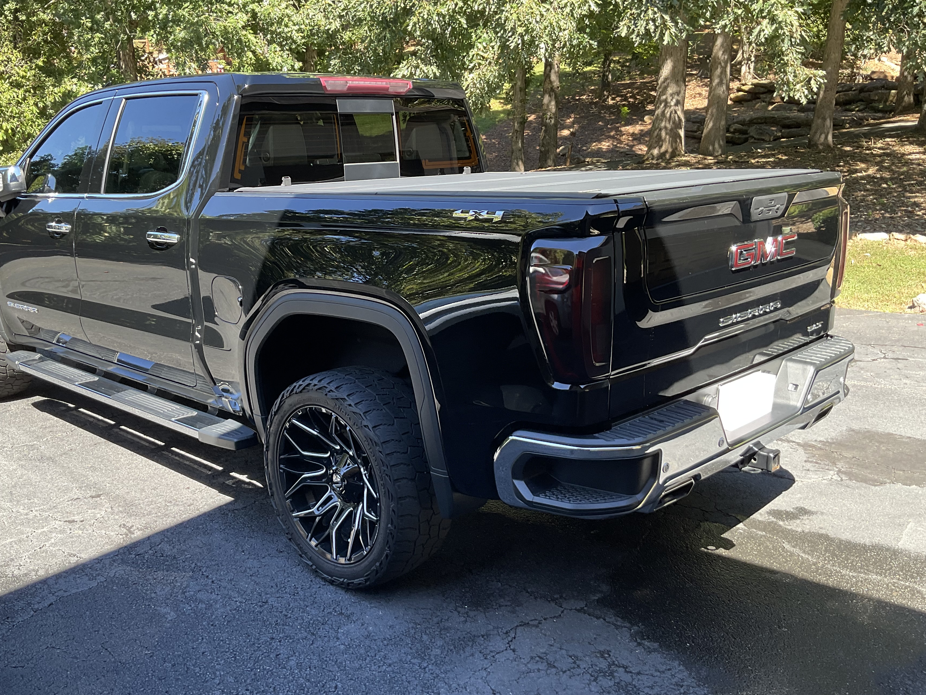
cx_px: 407
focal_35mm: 34
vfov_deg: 41.8
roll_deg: -0.7
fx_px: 909
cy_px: 338
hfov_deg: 53.8
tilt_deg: -14.4
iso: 20
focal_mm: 3
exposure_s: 1/122
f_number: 1.8
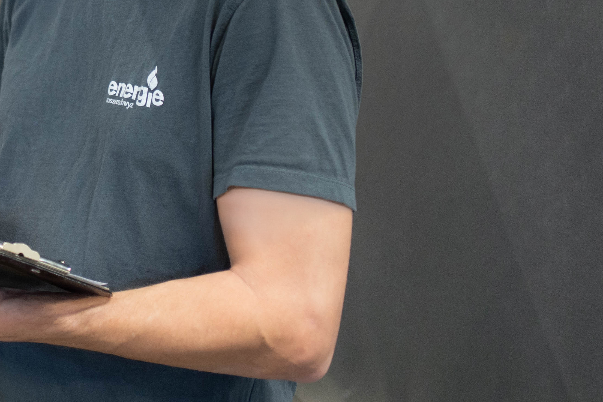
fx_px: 1591
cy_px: 5
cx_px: -208
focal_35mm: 95
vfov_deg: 14.2
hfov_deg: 19.6
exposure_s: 1/250
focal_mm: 35
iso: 1000
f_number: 1.8
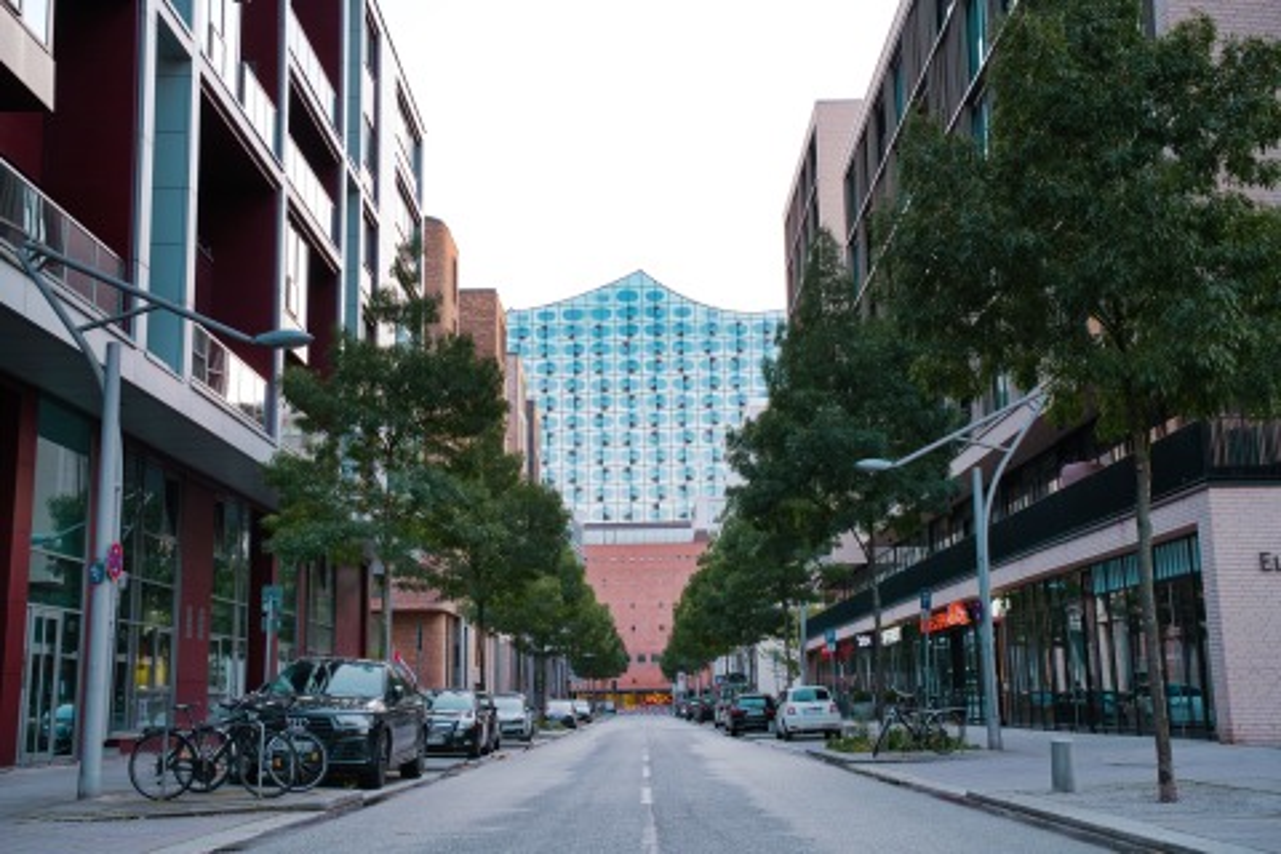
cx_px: 640
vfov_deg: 31.9
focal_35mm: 42
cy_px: 427
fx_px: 1494
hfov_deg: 46.4
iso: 100
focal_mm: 42
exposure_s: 1/15
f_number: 8
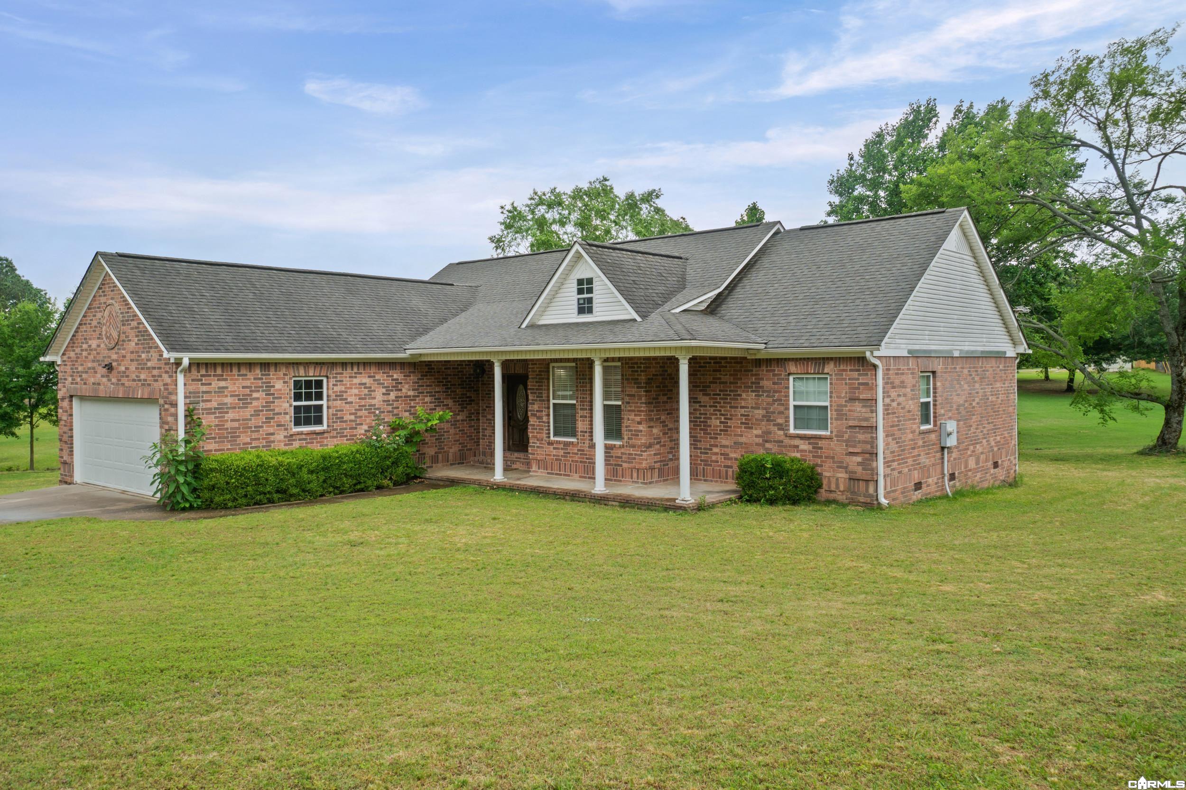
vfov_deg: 47.9
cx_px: 593
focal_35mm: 27
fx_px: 889
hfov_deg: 67.4
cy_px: 395
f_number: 9
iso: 250
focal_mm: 18
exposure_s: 1/20
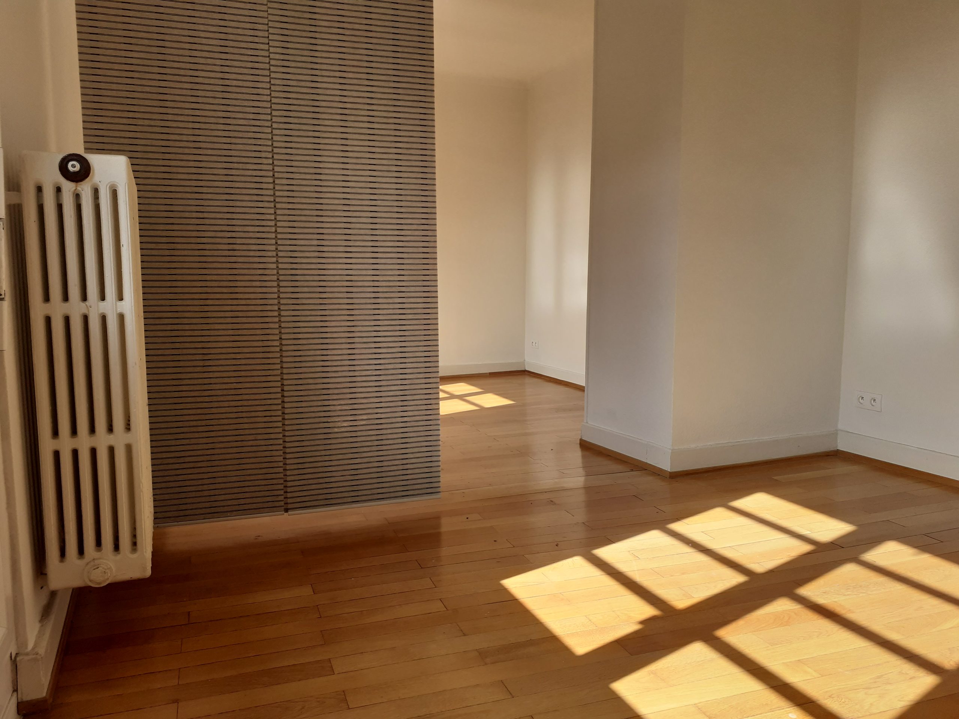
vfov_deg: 51.4
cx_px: 480
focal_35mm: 27
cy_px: 360
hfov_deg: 65.3
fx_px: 748
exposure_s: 1/282
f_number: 1.9
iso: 40
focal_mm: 3.6
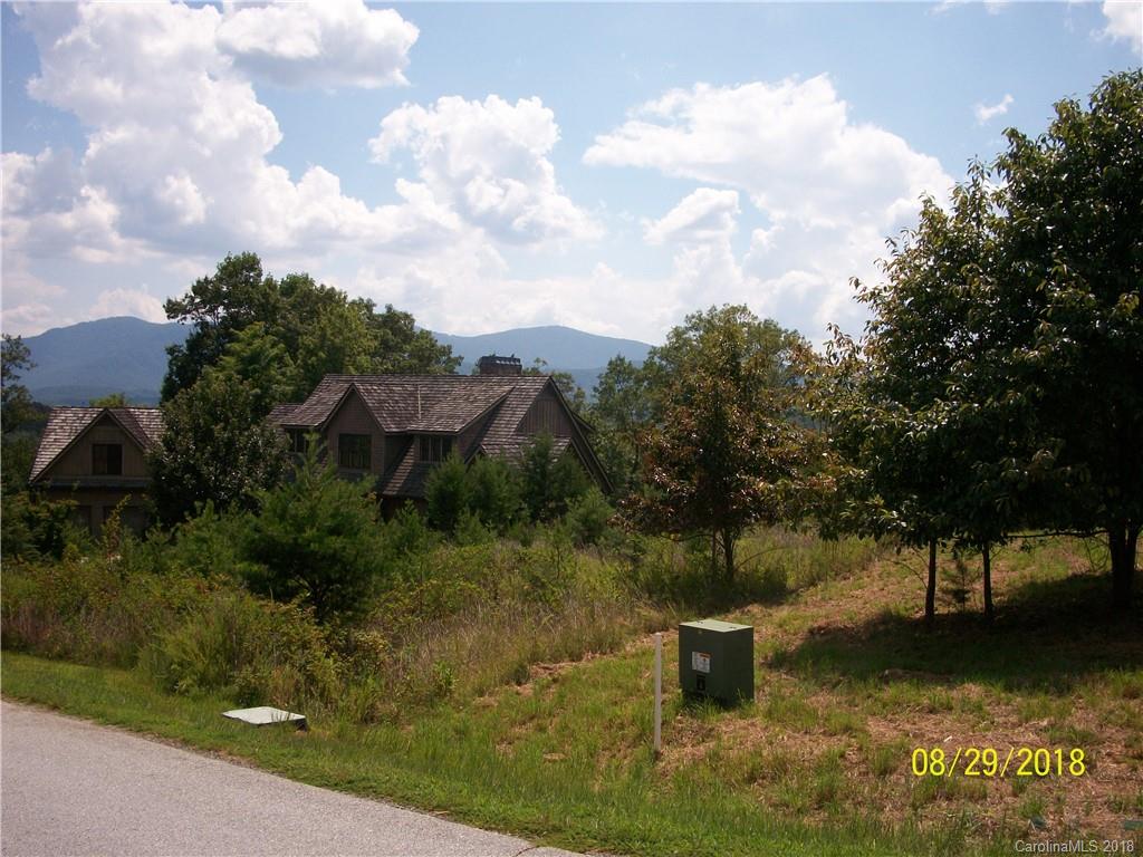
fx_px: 1156
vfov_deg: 40.7
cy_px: 428
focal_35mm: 35
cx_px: 572
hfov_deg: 52.6
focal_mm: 6.3
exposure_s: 1/500
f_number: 5.6
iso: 80
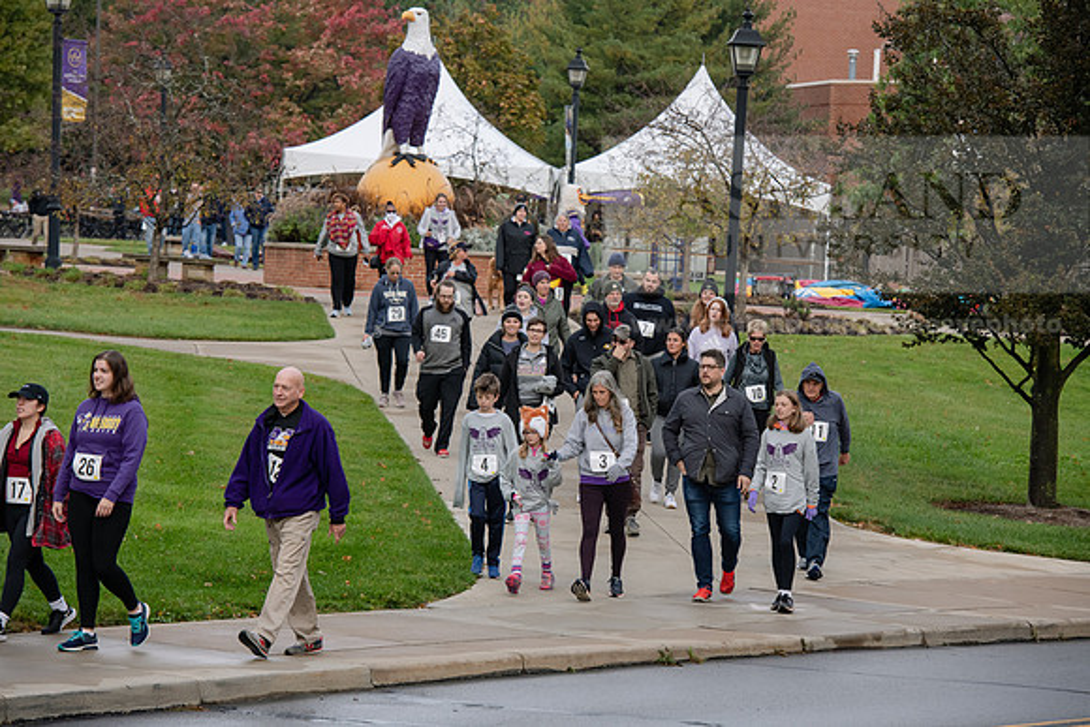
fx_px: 4543
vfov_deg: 9.2
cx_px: 545
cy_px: 364
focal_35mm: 150
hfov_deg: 13.7
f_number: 6.3
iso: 640
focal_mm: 150
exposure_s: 1/500
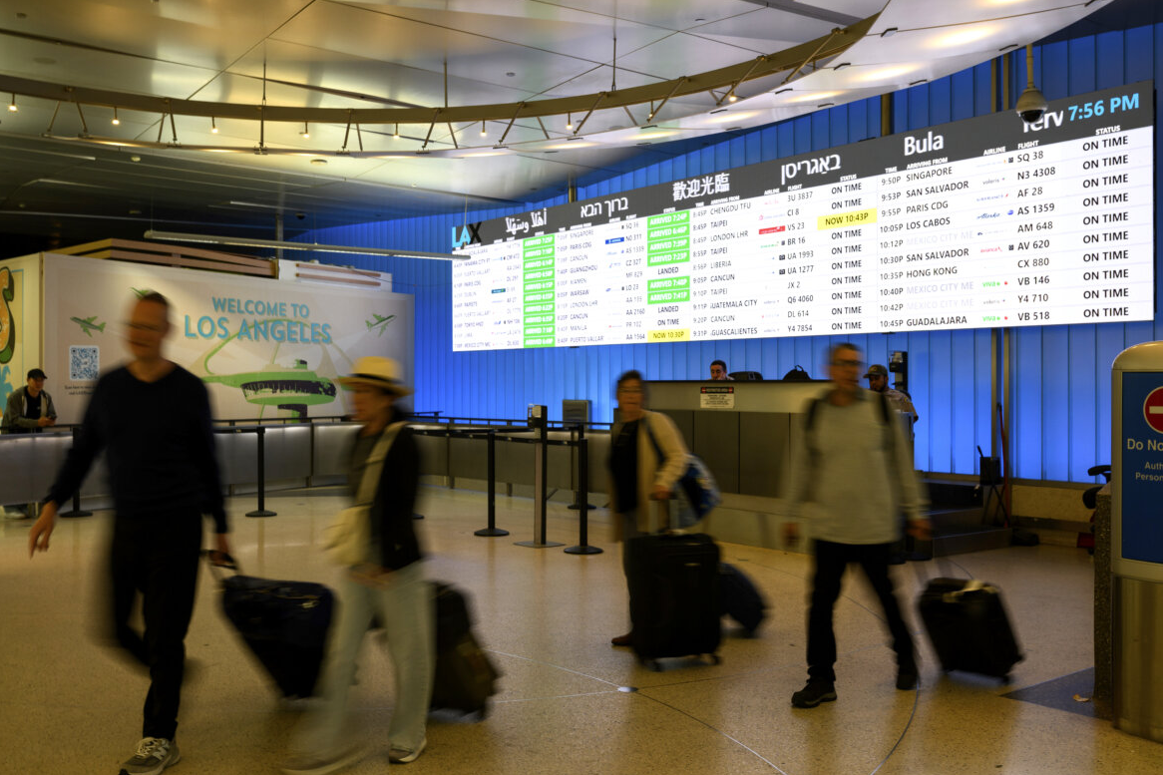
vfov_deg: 37.8
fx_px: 1130
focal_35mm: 35
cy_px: 388
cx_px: 573
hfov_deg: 54.4
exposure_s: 1/13
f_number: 5.6
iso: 200
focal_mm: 34
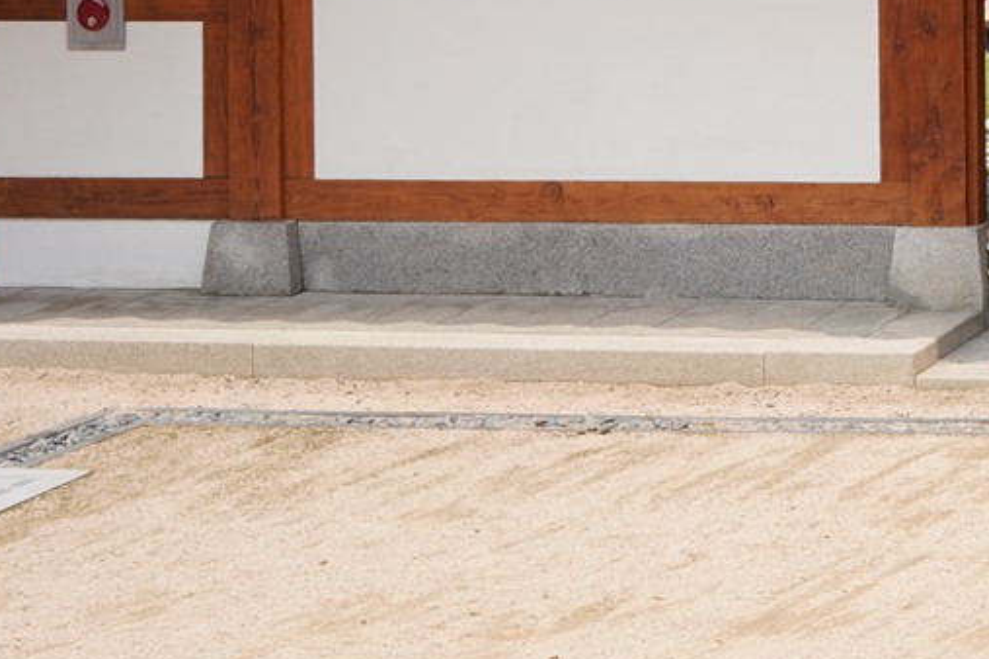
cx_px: 1365
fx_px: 3791
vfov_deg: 9.6
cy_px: -415
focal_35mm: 138
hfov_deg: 14.1
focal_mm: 35
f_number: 13
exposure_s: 1/100
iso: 200
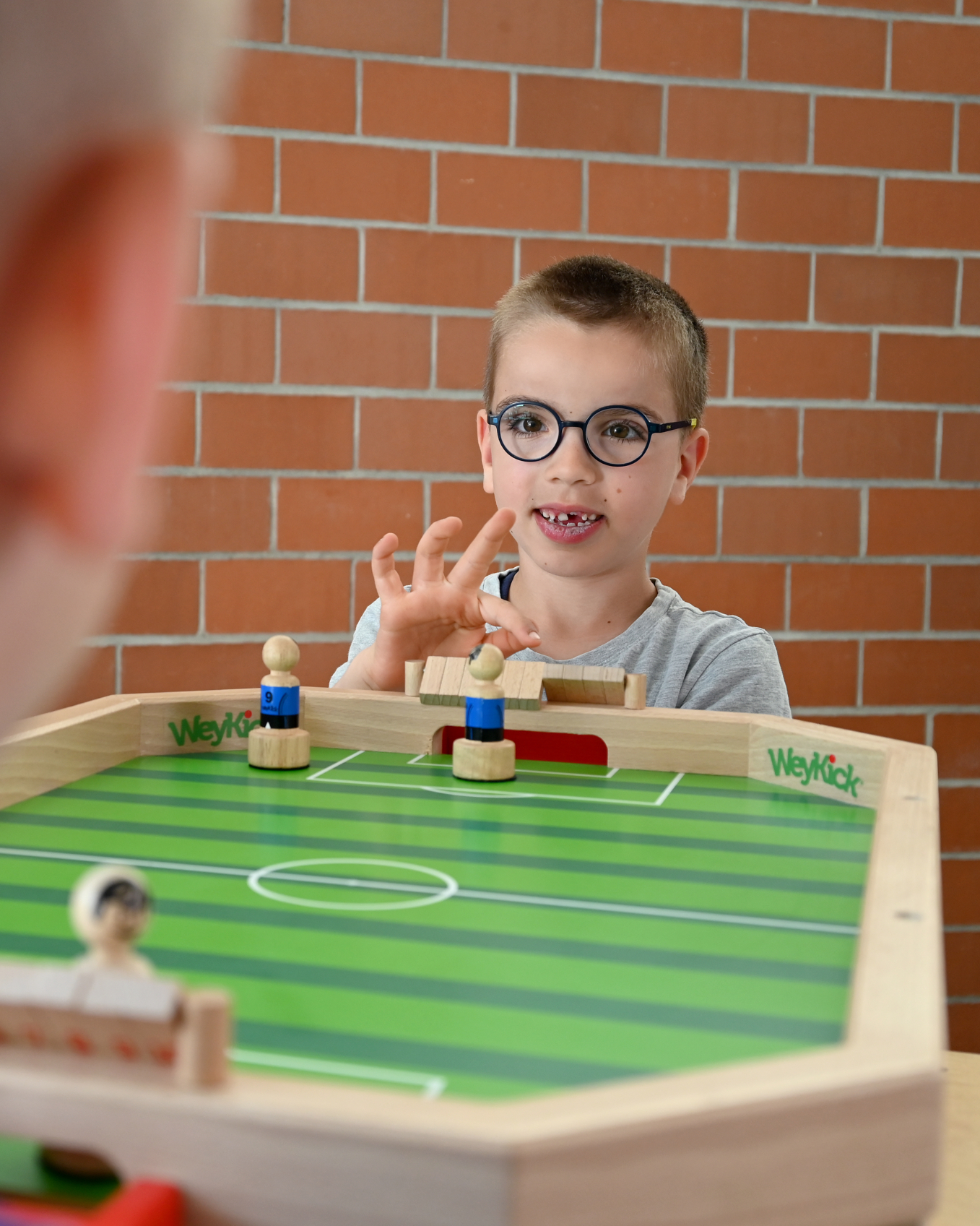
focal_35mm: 51
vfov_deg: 36.7
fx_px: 1850
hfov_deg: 29.5
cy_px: 612
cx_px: 341
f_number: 5.3
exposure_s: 1/125
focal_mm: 36
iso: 640
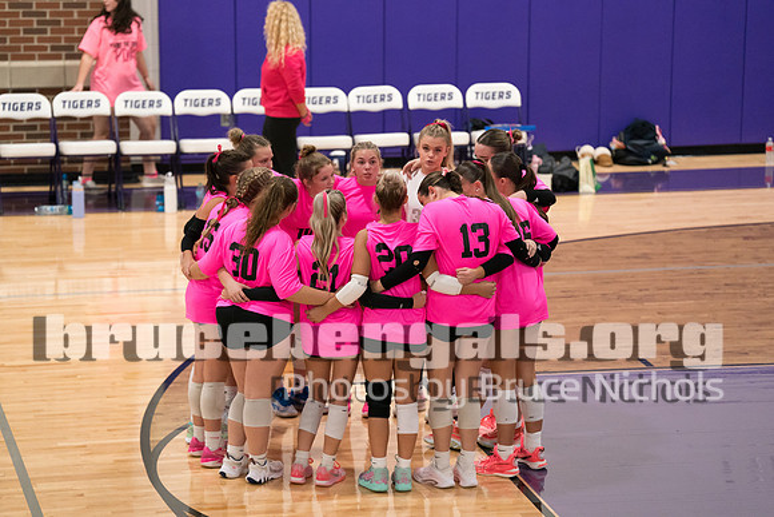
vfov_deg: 10.0
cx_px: 387
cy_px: 258
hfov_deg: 15.0
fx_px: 2946
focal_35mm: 137
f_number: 2.8
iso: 5000
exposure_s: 1/1000
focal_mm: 137
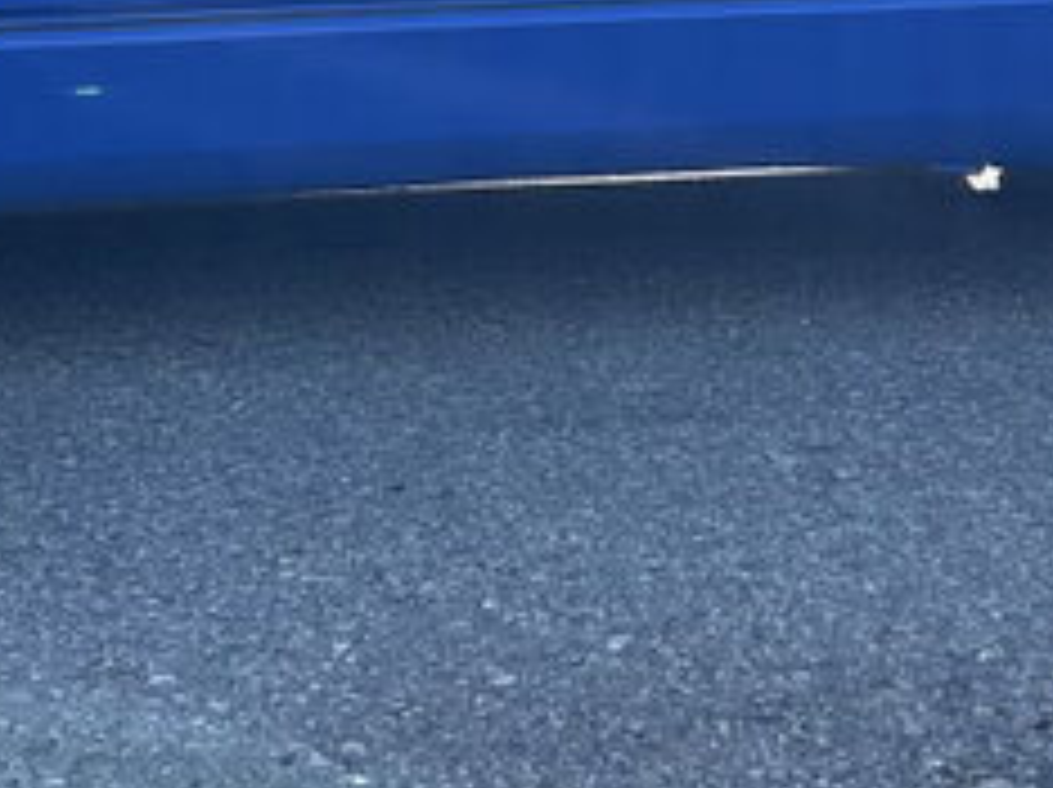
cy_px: -473
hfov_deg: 17.3
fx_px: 3464
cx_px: 436
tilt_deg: +4.1
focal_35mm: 114
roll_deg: -5.3
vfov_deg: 12.2
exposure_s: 1/1751
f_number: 1.5
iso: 50
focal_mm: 5.7
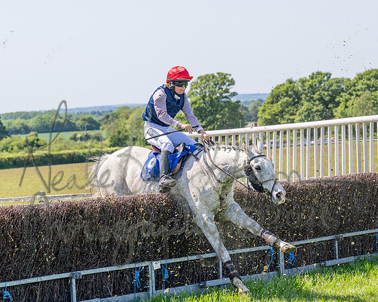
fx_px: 1413
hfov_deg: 15.2
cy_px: 126
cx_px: 200
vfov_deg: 12.2
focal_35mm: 126
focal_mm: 70
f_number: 4
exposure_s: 1/1600
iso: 200
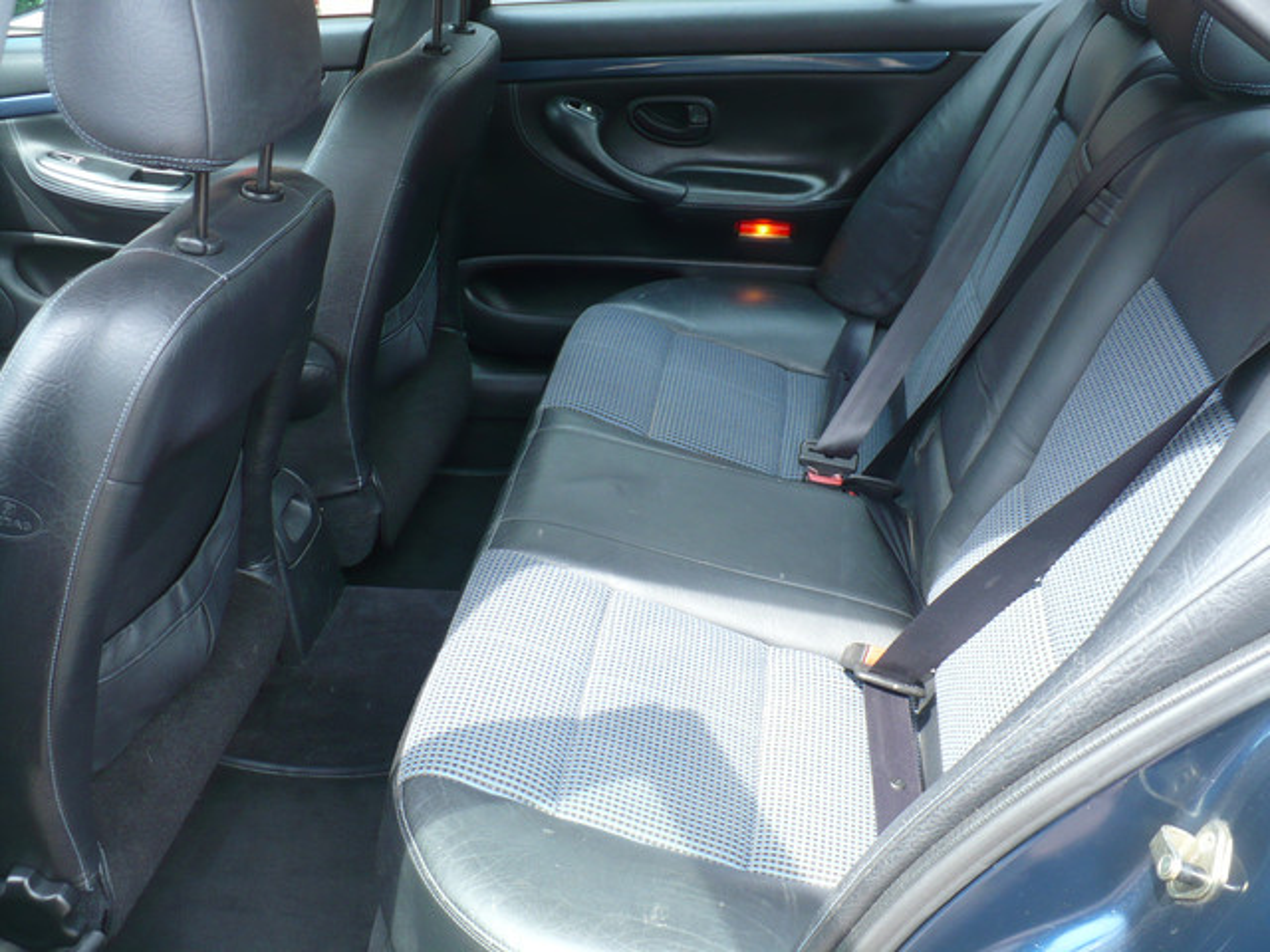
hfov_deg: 50.1
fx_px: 1357
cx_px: 635
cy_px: 476
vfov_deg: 38.7
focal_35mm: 37
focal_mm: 6.1
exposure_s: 1/60
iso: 100
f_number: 2.8
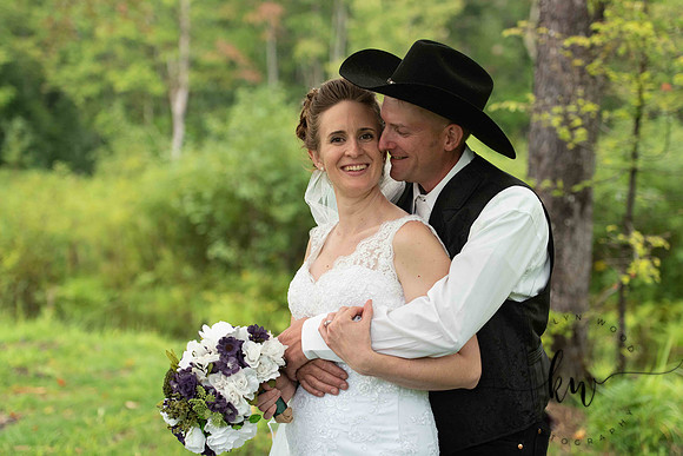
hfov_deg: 26.0
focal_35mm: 78
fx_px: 1478
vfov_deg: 17.5
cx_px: 368
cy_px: 202
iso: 400
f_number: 2.8
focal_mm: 70
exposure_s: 1/200
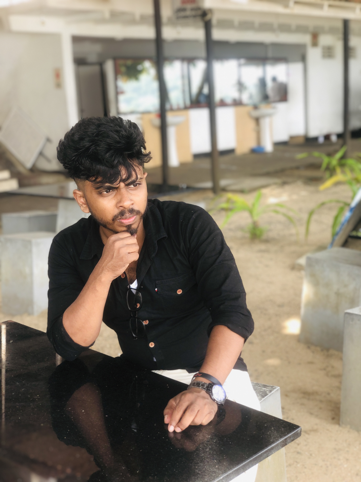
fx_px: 723
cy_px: 241
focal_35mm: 52
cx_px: 180
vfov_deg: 36.8
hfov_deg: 28.0
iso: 25
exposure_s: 1/120
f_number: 2.4
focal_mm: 6
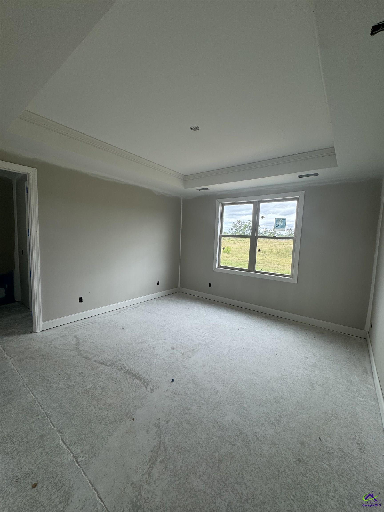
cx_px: 192
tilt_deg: -4.0
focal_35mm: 14
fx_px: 207
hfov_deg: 85.7
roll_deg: -1.3
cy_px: 256
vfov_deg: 102.1
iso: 50
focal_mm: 2.22
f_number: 2.2
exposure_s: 1/99
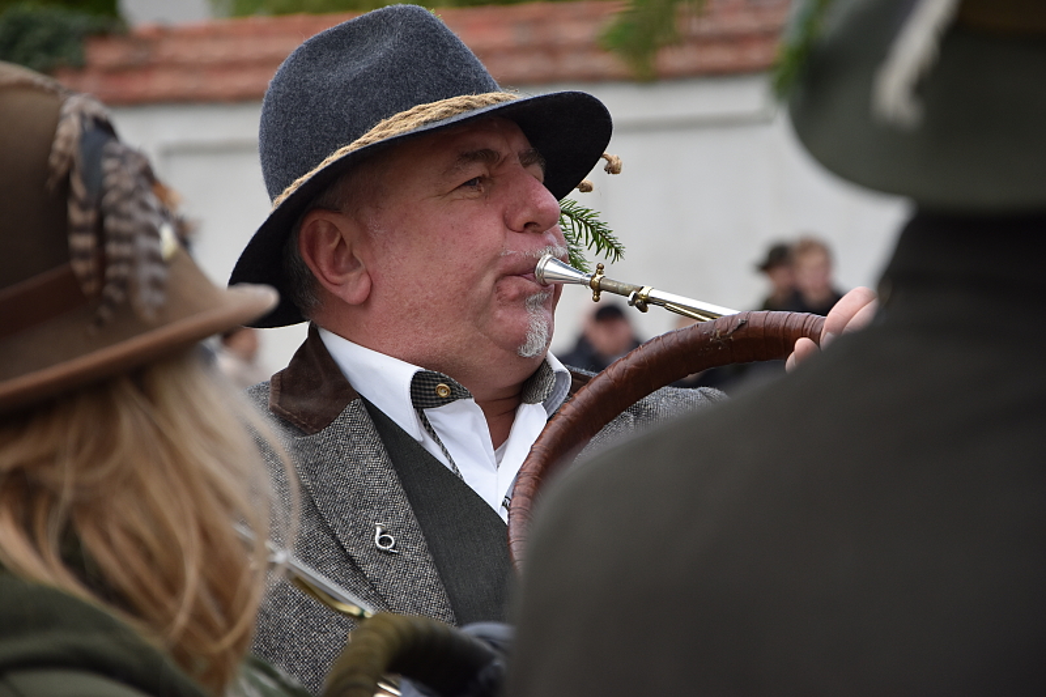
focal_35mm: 158
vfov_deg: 8.7
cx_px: 523
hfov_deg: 13.0
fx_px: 4575
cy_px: 348
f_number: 5.6
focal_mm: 105
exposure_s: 1/1000
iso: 720
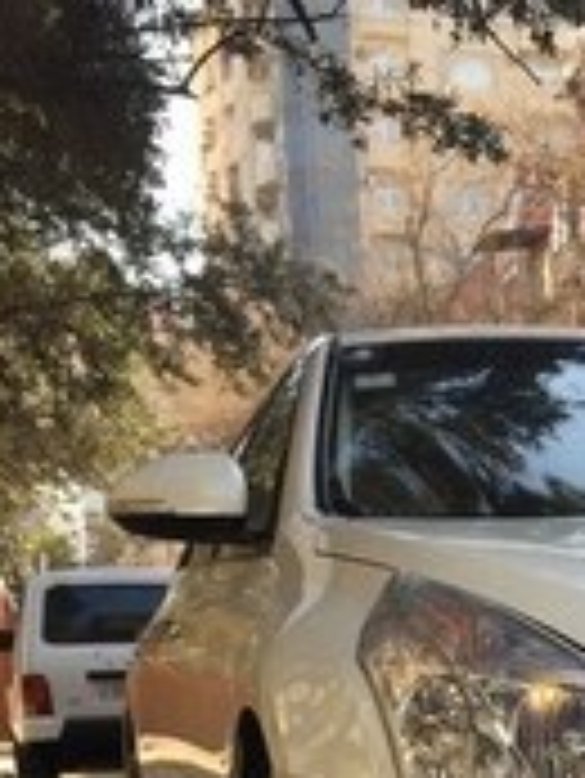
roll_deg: +1.4
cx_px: 801
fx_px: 1868
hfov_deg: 16.6
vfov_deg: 21.2
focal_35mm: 83
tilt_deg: -10.0
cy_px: 1034
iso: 32
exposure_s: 1/370
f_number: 2.2
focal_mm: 4.15
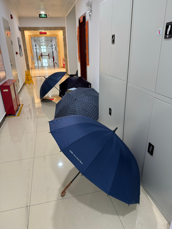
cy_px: 114
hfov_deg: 56.8
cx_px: 86
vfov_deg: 71.6
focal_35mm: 24
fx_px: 159
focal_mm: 6.76
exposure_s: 1/50
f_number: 1.78
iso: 160
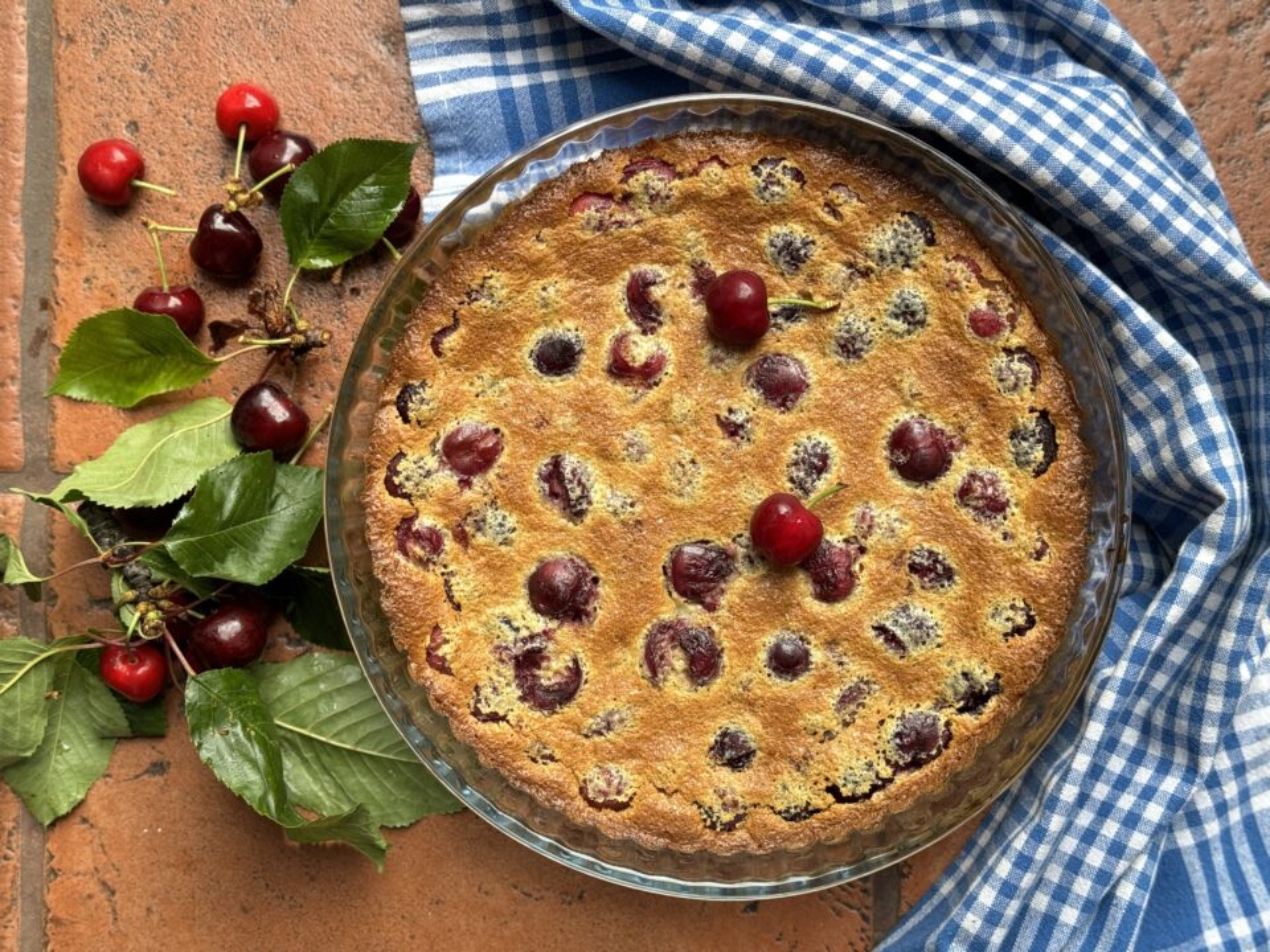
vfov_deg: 30.3
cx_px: 635
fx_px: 1761
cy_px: 476
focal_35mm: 48
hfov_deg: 39.7
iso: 50
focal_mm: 6.76
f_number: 1.78
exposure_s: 1/127
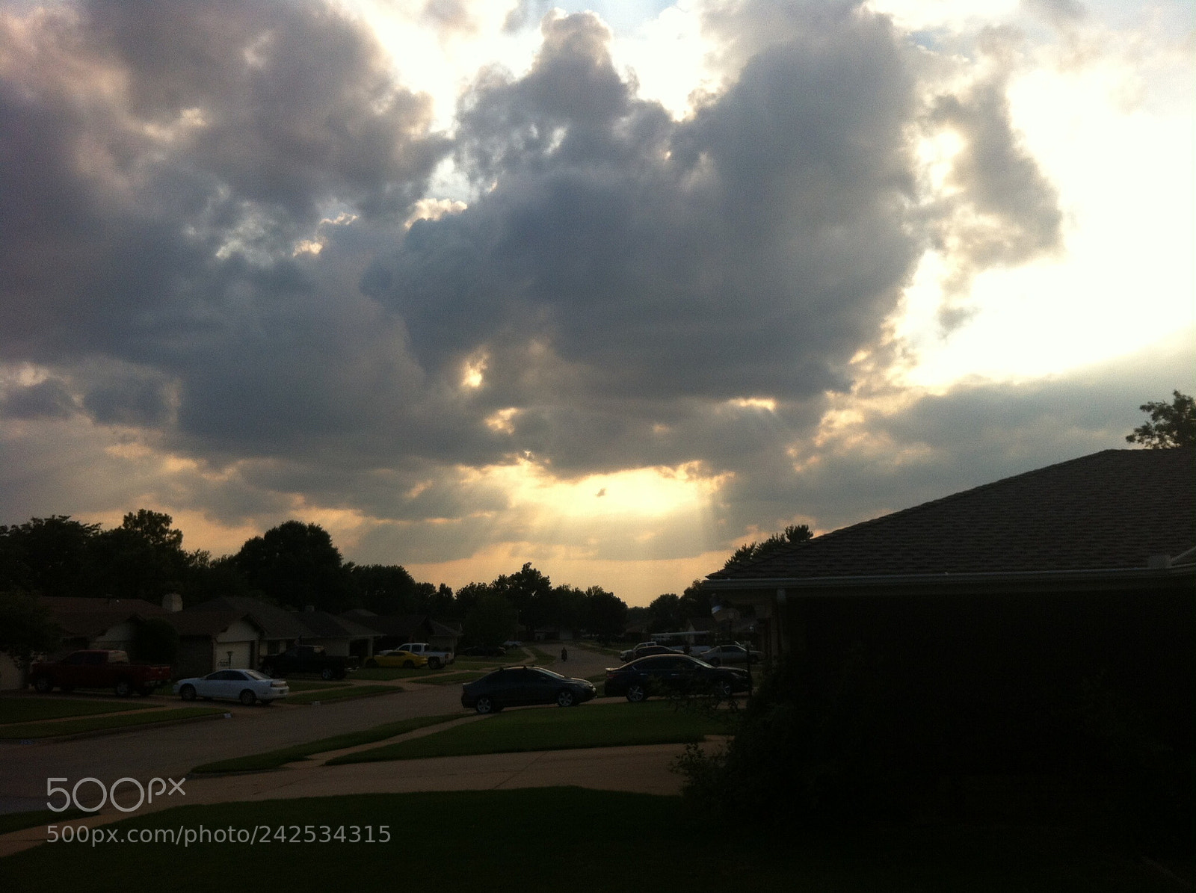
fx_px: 1207
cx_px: 598
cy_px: 446
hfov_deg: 52.7
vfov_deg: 40.6
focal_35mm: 35
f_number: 2.8
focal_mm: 3.85
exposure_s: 1/1508
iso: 80
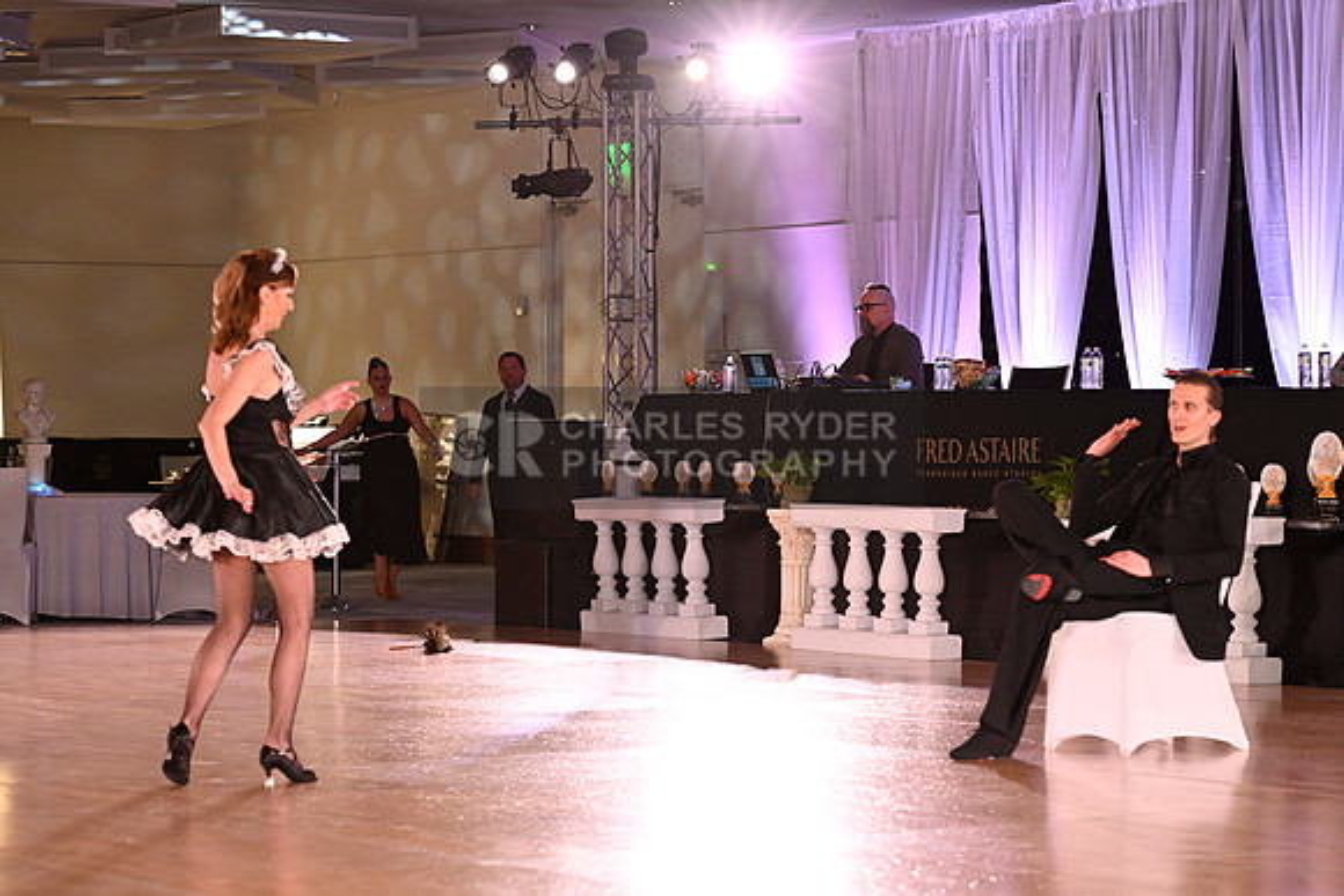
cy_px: 448
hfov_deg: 17.6
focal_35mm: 116
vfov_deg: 11.8
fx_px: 4331
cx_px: 672
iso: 2000
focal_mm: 116
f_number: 5
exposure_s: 1/200
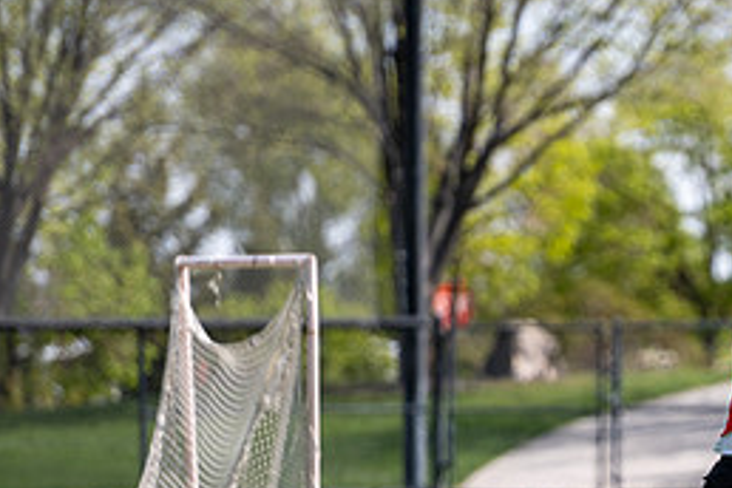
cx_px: 756
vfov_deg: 2.6
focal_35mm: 524
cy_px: 512
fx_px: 10654
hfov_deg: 3.9
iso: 100
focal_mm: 200
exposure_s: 1/2000
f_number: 2.8
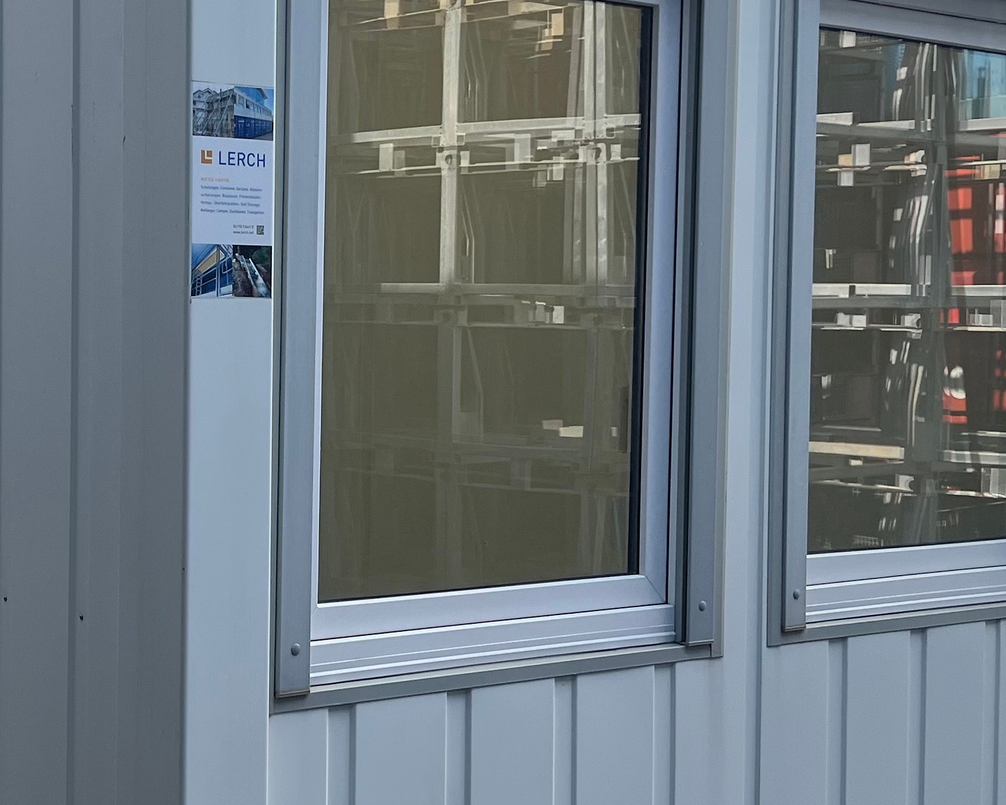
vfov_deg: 22.5
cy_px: 368
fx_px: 2025
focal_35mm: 68
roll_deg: -0.2
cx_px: 239
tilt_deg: -1.7
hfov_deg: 27.5
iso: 50
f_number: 1.6
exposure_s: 1/696
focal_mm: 5.1
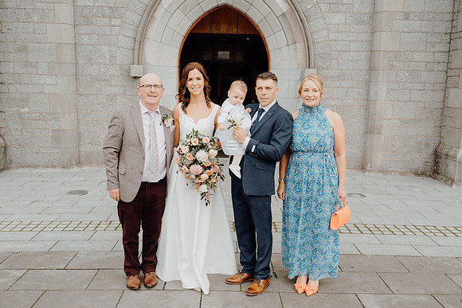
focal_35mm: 34
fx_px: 436
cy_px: 154
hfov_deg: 55.8
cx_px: 231
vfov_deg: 38.9
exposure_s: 1/160
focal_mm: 34
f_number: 5
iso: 125
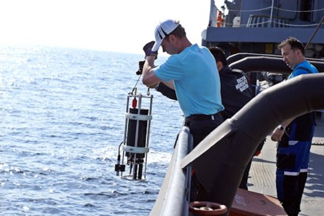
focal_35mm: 75
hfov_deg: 27.0
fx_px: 675
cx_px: 162
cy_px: 108
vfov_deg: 18.2
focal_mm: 50
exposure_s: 1/500
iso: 100
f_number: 5.6
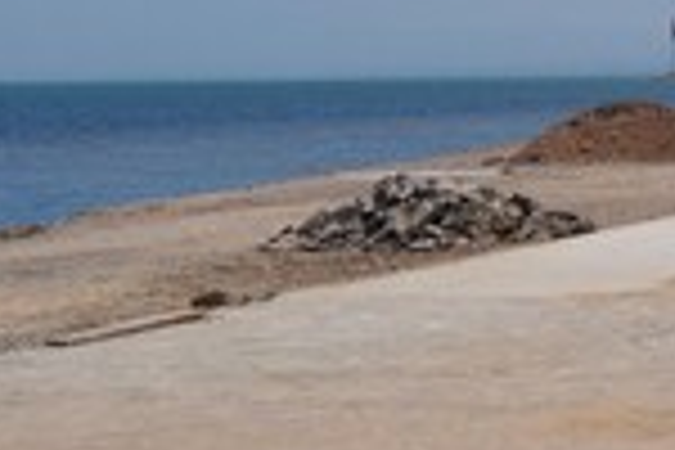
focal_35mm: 115
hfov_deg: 15.5
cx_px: 1188
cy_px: -160
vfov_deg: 11.6
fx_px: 2156
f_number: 11
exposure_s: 1/500
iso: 200
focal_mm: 18
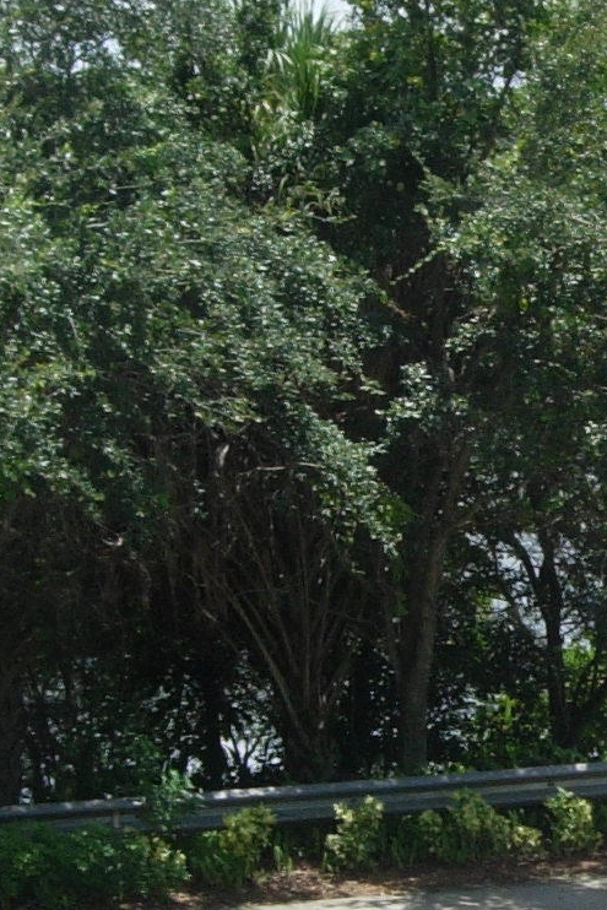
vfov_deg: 13.8
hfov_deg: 9.1
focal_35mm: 149
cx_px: 801
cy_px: 586
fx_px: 3766
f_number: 4.9
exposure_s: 1/384
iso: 64
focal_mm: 8.5
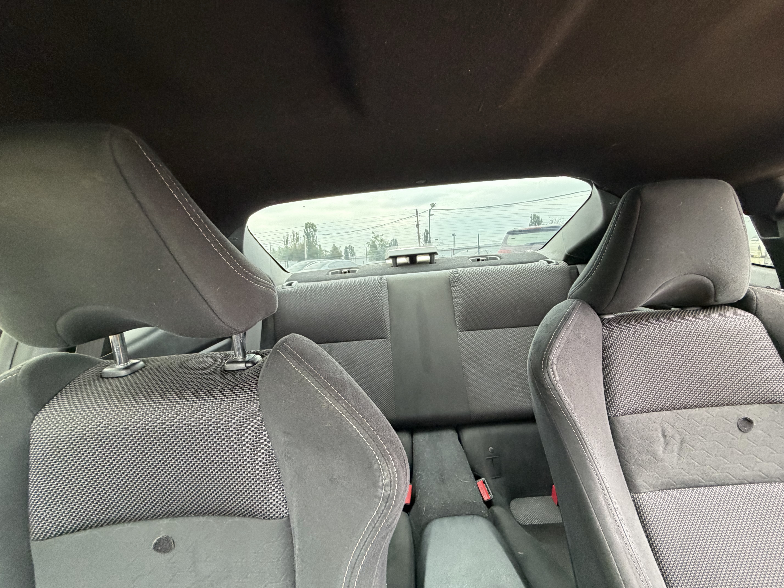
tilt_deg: -4.4
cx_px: 392
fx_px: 317
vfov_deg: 85.7
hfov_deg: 102.1
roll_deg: +3.9
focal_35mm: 14
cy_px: 294
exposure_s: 1/74
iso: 320
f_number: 2.2
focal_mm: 2.22
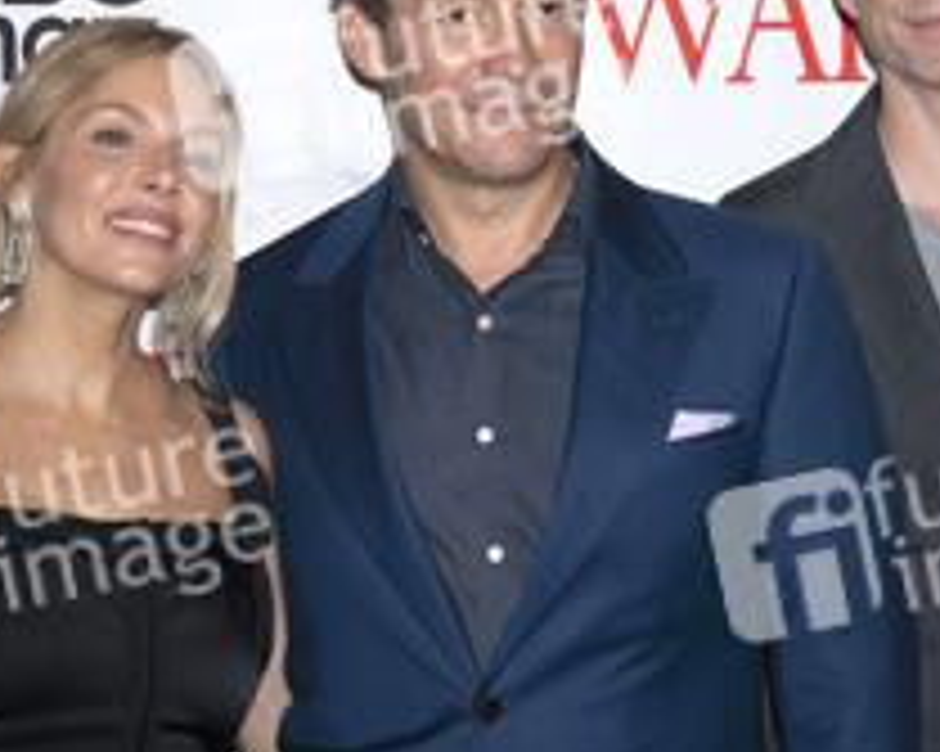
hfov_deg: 11.7
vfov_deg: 9.4
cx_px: 531
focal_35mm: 165
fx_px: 4588
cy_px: 311
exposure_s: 1/200
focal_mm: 92
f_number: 6.3
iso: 640
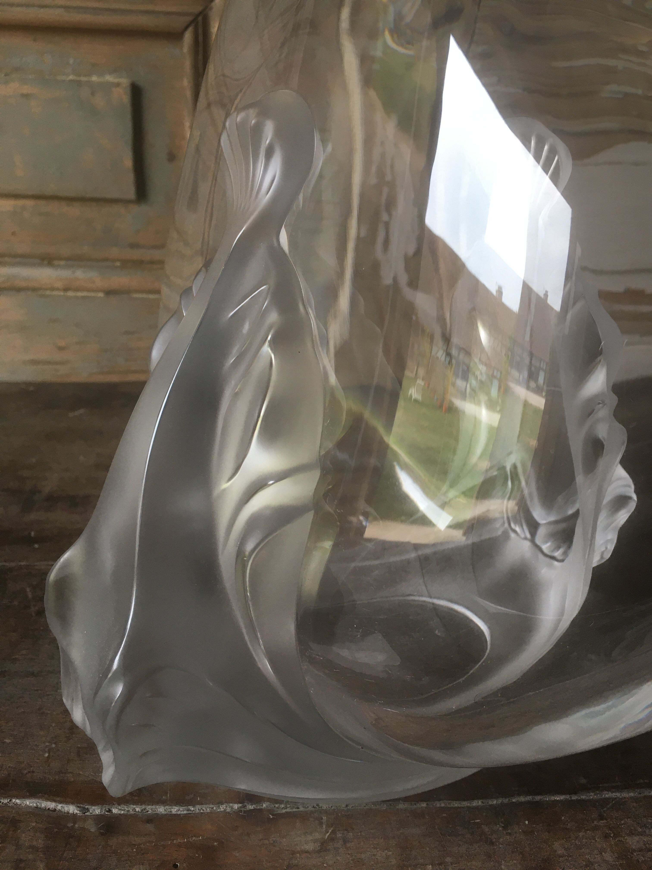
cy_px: 435
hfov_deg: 48.2
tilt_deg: -23.3
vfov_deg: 61.7
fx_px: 728
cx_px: 326
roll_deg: -2.7
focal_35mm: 29
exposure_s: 1/33
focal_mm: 4.15
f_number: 2.2
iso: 32
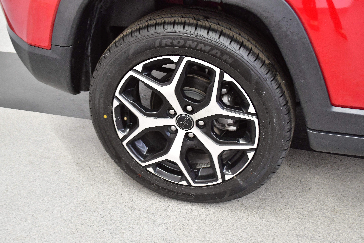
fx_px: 485
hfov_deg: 41.1
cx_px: 182
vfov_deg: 28.1
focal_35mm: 48
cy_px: 122
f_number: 5.6
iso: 2800
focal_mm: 32
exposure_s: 1/40
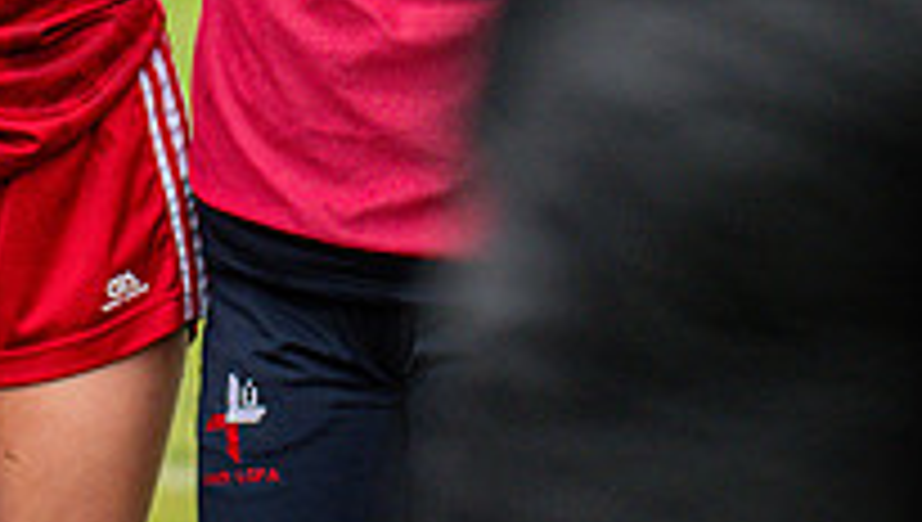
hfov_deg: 6.1
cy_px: -299
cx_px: 373
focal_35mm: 355
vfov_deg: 3.4
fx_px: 8691
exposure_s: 1/400
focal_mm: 120
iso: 1800
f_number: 2.8
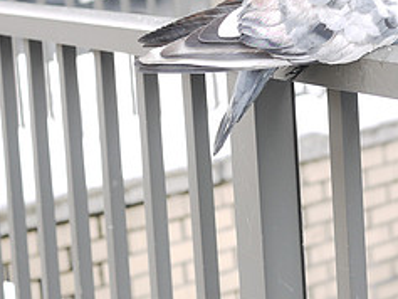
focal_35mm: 98
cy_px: -8
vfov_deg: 14.8
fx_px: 1127
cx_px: 380
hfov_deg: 19.5
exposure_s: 1/125
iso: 100
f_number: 2.5
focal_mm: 20
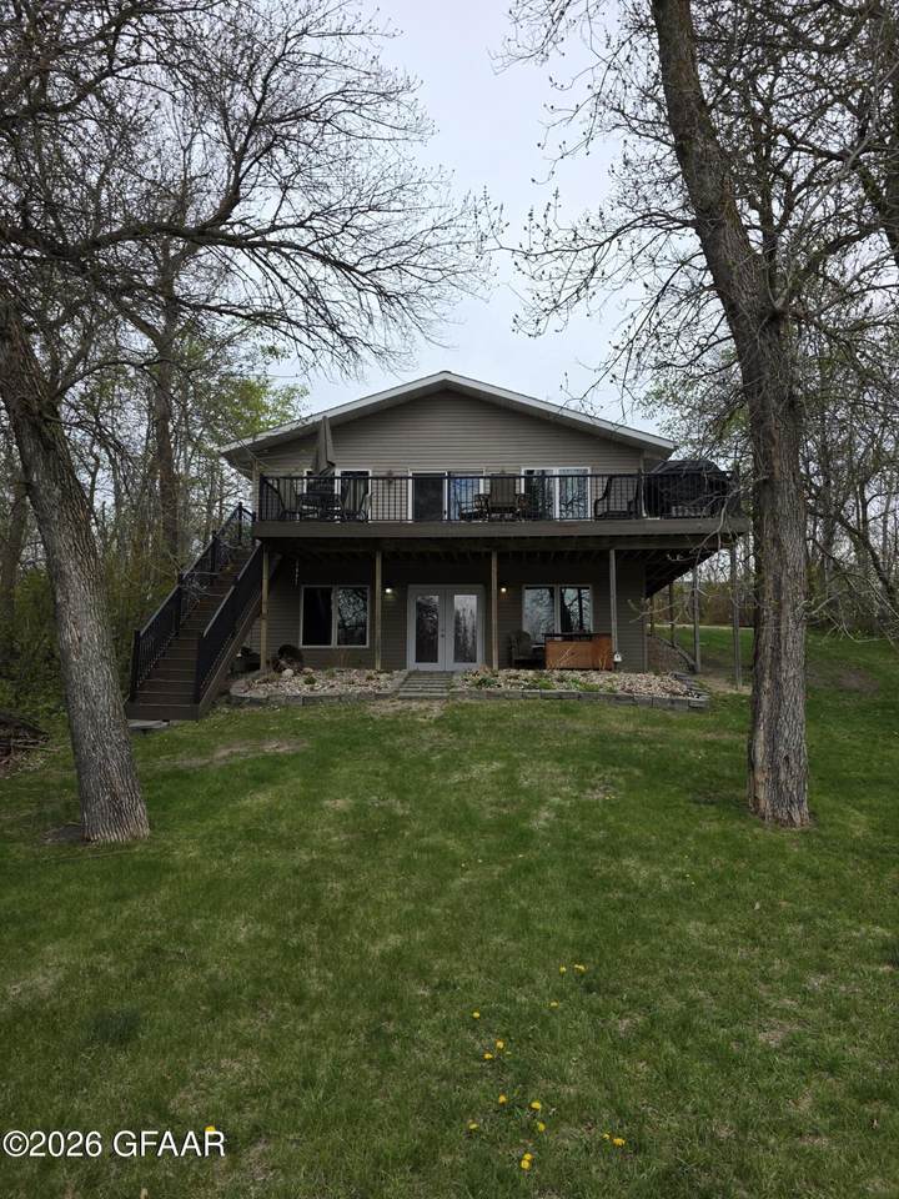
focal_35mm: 23
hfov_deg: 58.9
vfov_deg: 73.9
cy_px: 600
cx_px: 450
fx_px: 796
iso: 80
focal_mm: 6.3
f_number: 1.7
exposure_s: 1/3972
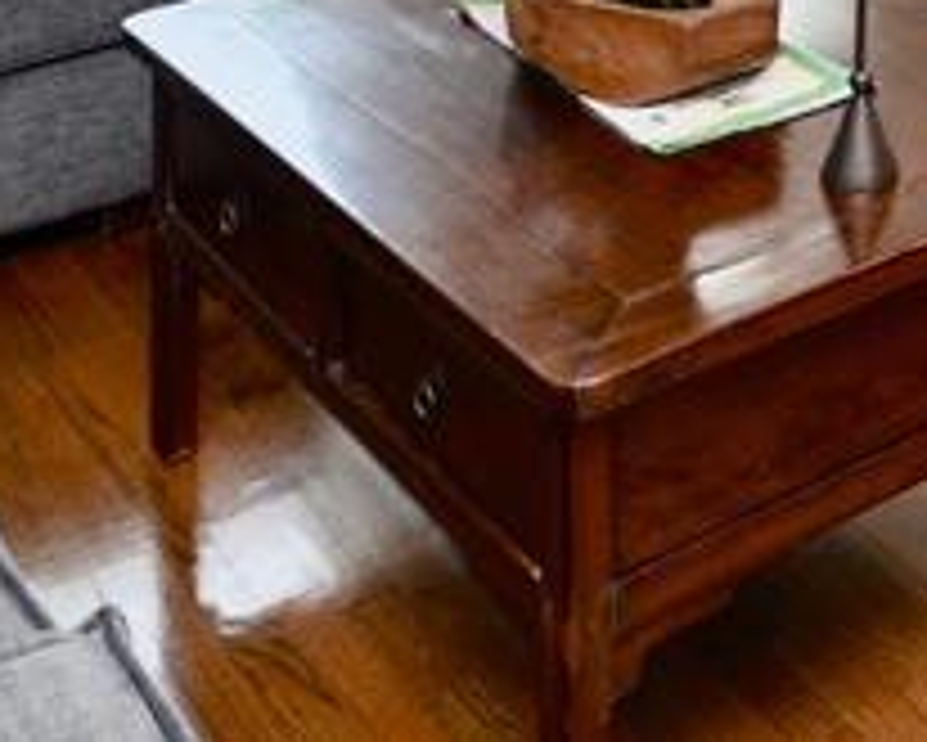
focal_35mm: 70
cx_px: 1170
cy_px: -789
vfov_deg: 16.2
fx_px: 1921
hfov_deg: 24.1
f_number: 7.1
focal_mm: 10
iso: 320
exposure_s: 1/10
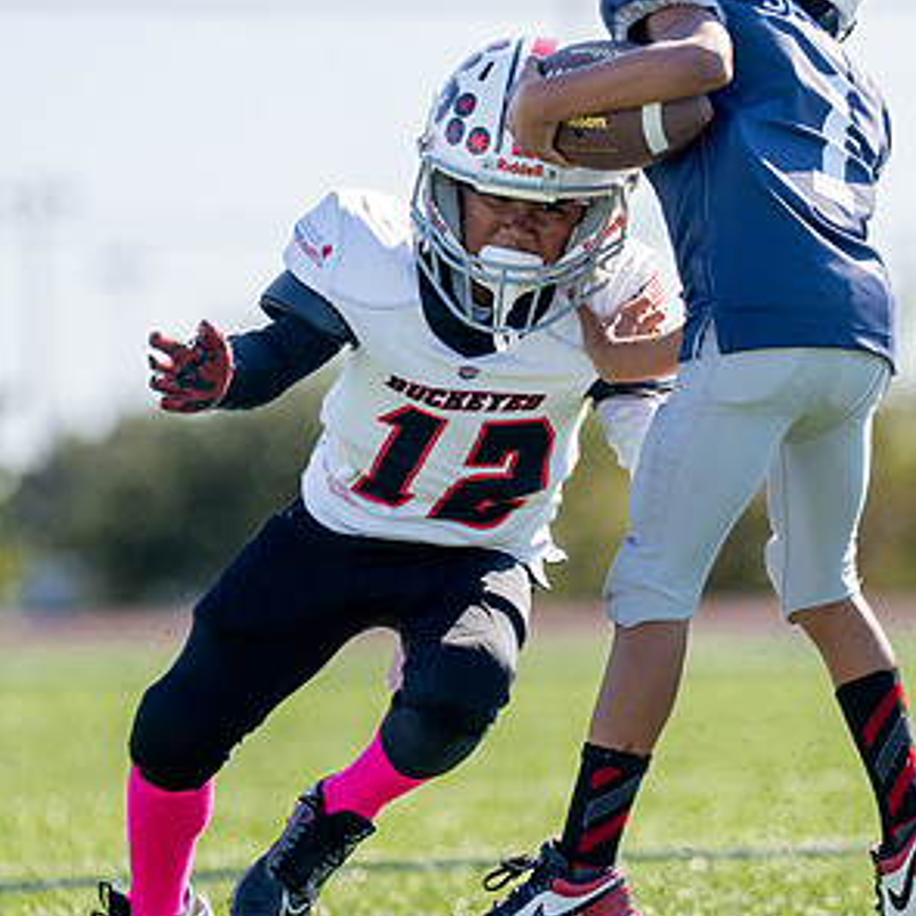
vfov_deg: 4.5
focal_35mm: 390
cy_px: 389
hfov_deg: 4.5
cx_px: 616
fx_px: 11676
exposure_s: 1/4000
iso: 320
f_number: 2.8
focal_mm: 175
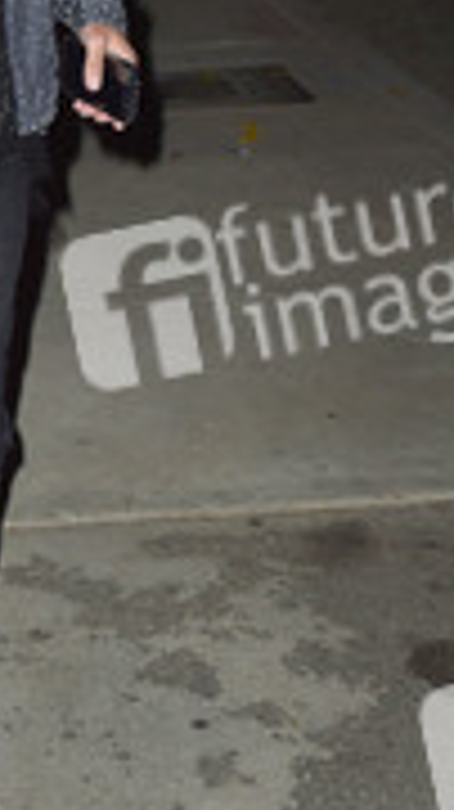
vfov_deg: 25.9
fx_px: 1694
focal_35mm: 79
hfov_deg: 14.7
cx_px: -115
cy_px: 58
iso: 500
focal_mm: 34
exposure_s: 1/250
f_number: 6.3
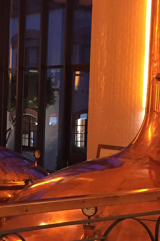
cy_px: 134
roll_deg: -1.1
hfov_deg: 15.4
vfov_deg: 24.2
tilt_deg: -3.2
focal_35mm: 84
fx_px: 560
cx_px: -54
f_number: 2.2
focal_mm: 4.15
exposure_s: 1/25
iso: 250
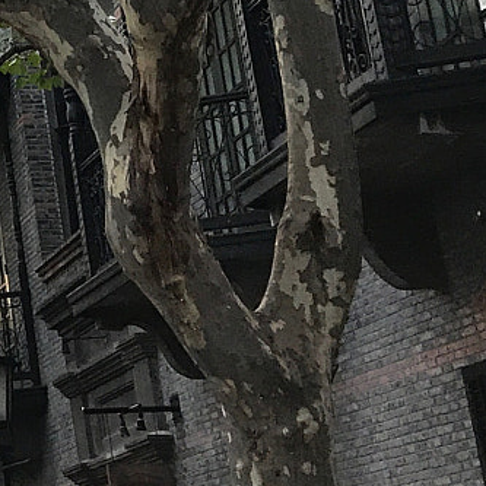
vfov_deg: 14.3
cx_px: -595
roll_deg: +0.0
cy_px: -51
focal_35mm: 119
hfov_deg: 12.3
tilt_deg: +20.9
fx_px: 1890
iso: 25
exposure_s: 1/33
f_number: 1.8
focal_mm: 3.99
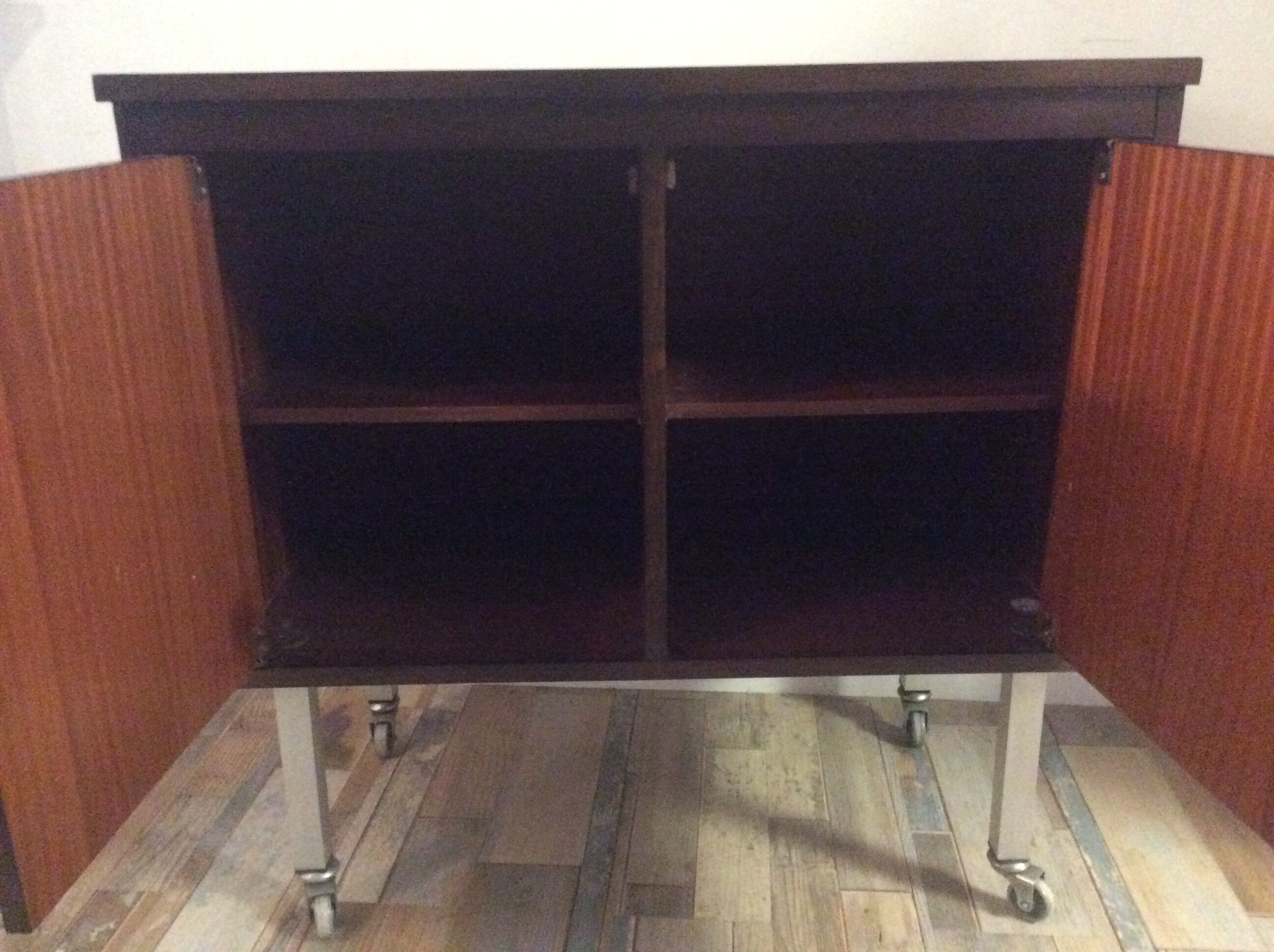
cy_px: 476
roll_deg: +1.4
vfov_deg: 44.1
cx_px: 637
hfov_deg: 56.9
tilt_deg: -20.1
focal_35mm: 32
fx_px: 1176
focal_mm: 3.3
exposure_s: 1/17
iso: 800
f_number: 2.4
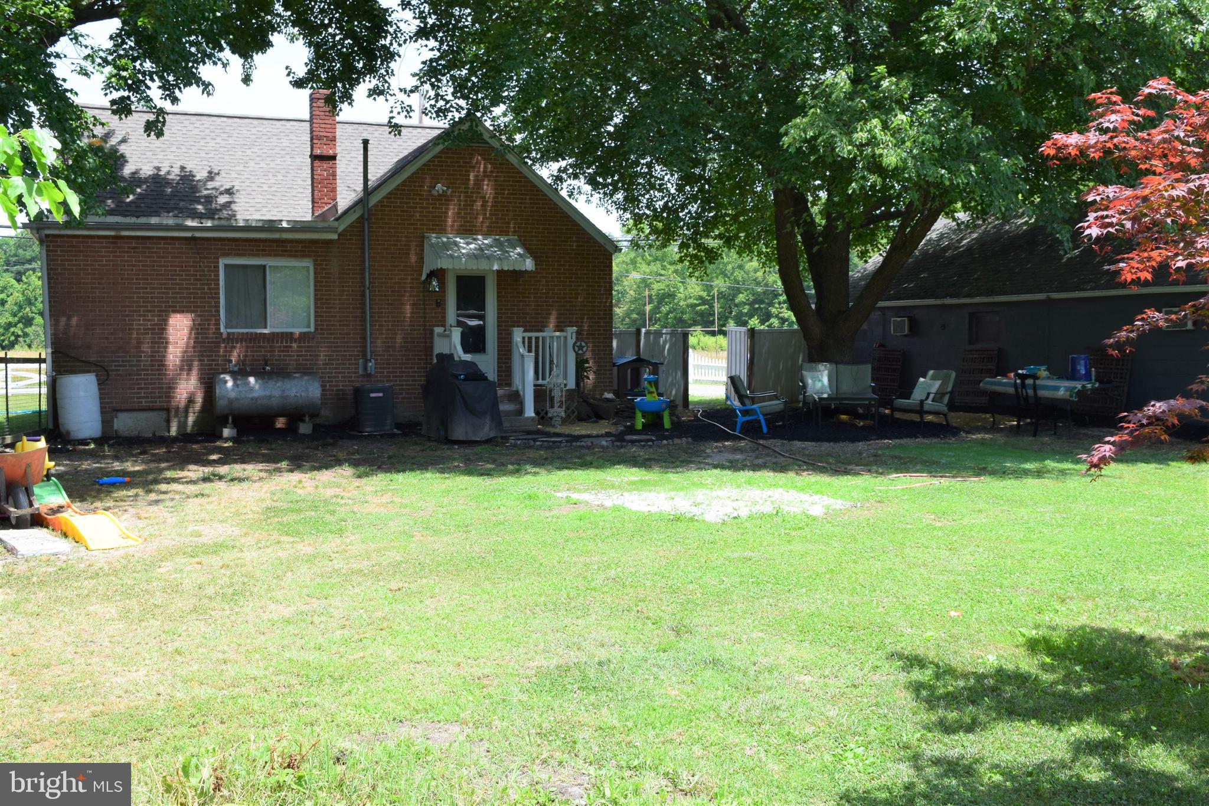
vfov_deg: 35.5
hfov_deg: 51.3
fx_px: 1259
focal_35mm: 38
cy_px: 403
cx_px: 604
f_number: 10
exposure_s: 1/250
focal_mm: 25
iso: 400
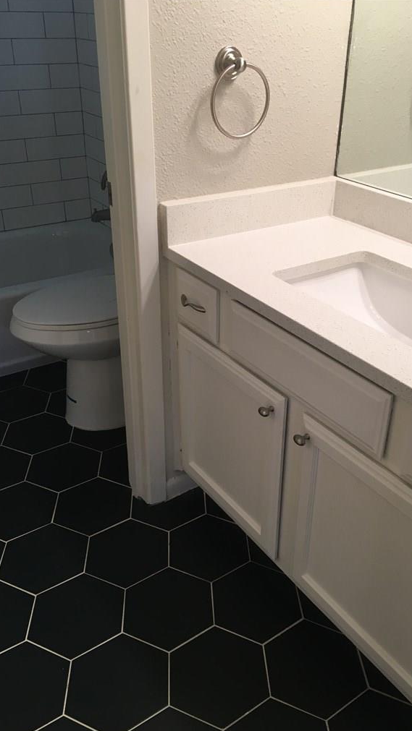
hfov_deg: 36.5
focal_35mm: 32
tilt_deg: -27.2
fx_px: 621
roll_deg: -2.4
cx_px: 248
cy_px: 367
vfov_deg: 61.0
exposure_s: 1/30
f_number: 2.2
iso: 50
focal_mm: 4.15
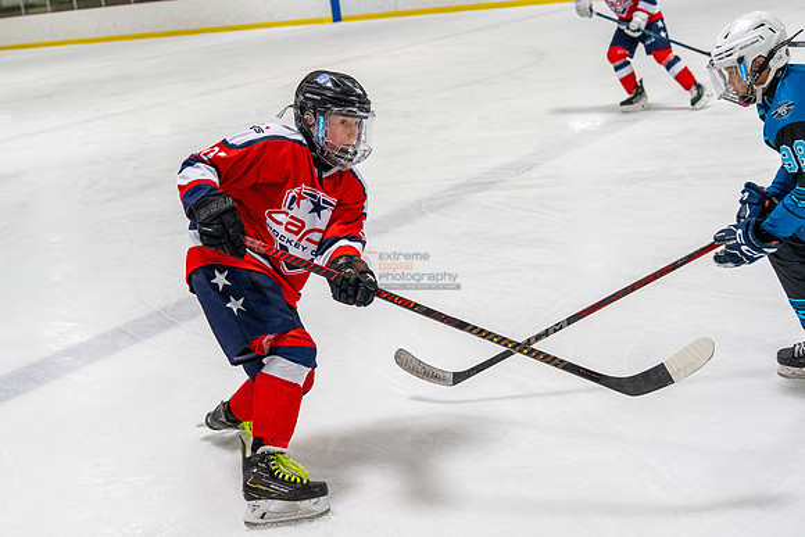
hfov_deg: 38.2
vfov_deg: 26.0
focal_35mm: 52
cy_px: 268
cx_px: 402
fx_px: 1163
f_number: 3.2
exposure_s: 1/800
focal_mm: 35
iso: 2000
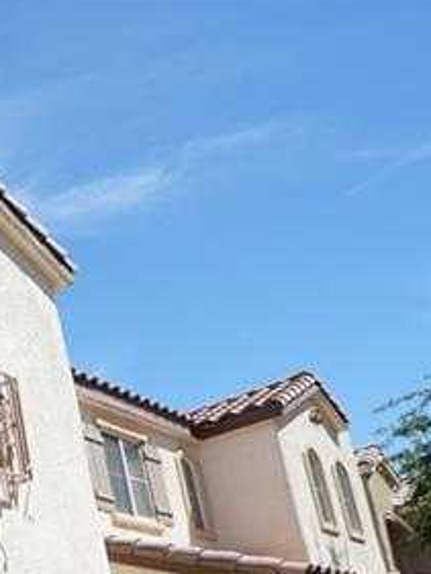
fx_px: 697
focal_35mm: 42
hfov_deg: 20.6
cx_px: -384
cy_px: 584
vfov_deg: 39.1
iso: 125
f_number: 10
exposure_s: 1/125
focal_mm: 12
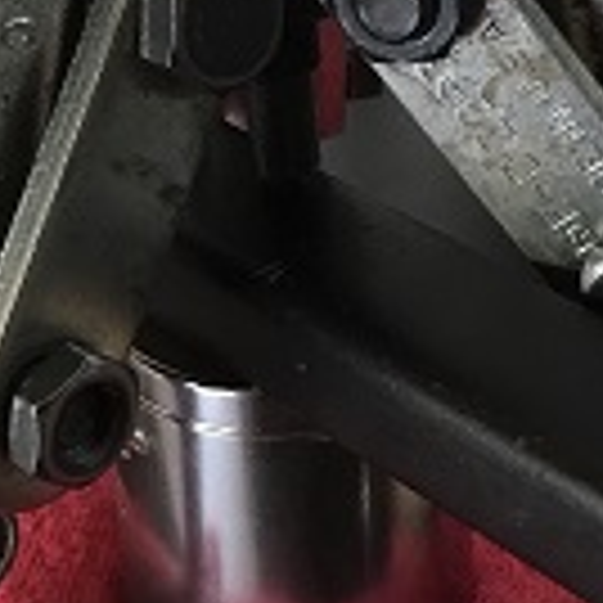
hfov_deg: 17.1
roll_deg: -1.0
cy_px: 412
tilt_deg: -34.6
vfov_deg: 17.0
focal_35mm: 102
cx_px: 306
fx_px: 2010
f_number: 2.2
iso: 100
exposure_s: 1/30
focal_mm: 4.15
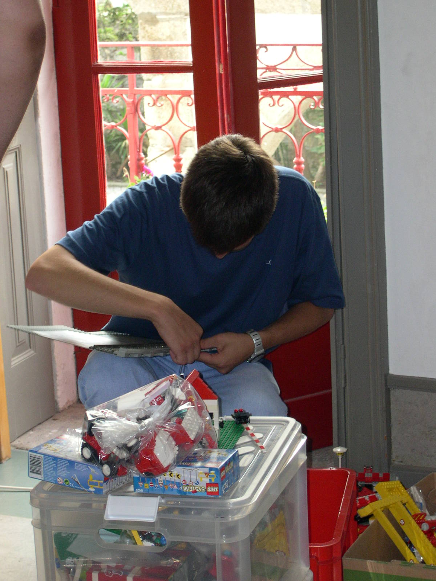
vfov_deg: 17.3
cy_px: 290
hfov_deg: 13.0
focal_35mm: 114
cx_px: 218
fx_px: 1914
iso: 323
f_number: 4.9
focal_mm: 24
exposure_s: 1/60
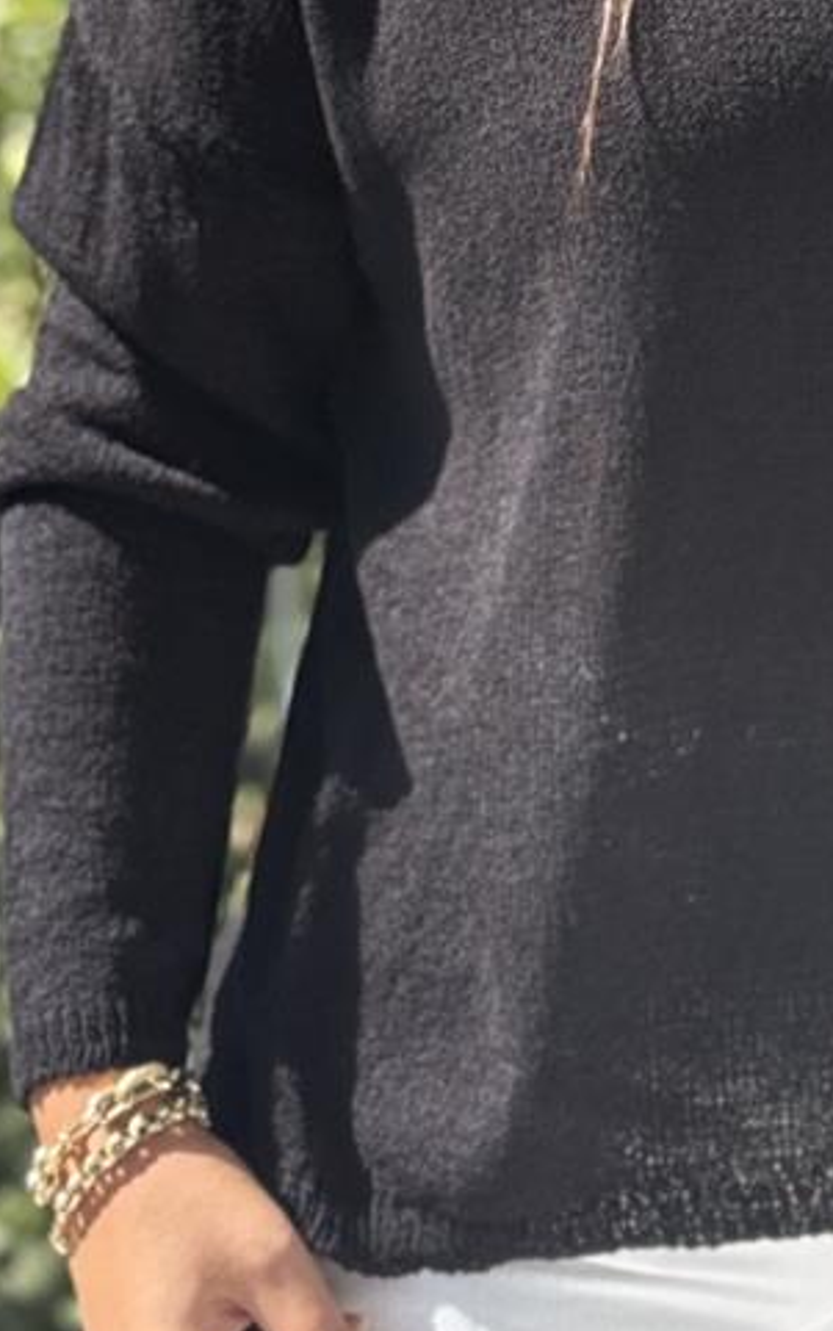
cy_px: 156
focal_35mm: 141
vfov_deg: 14.7
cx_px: 922
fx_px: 5117
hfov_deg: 9.2
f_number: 1.78
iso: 100
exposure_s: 1/778
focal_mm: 6.76
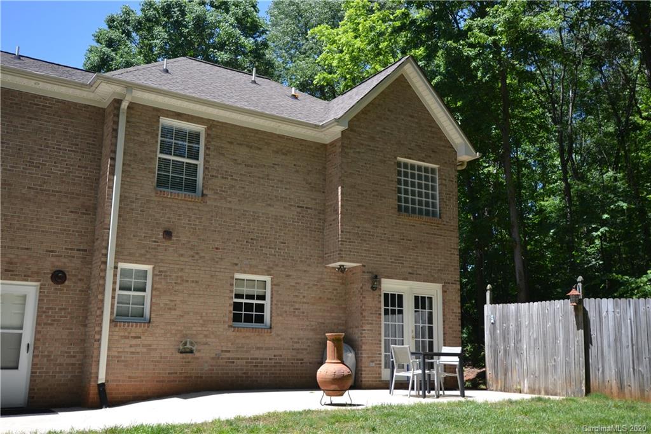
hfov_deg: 53.1
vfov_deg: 36.8
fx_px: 651
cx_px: 326
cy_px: 217
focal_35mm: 36
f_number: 6.3
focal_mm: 24
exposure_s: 1/160
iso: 100
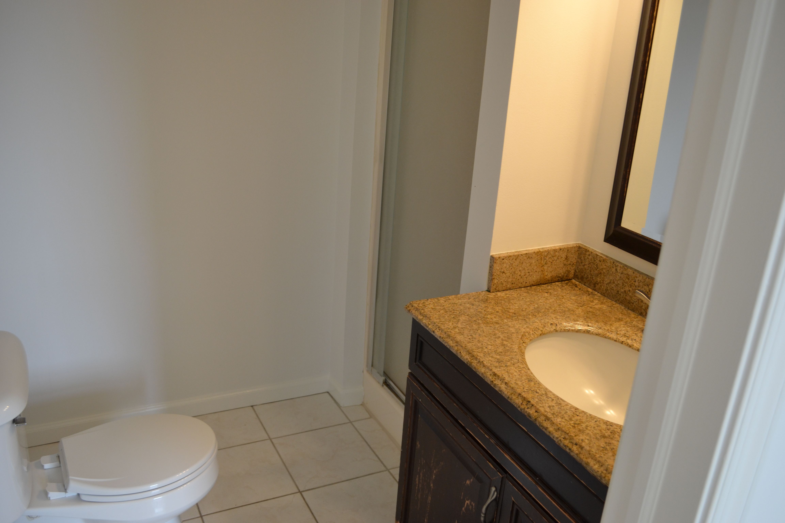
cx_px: 392
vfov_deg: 43.6
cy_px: 262
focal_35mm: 30
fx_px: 654
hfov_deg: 61.9
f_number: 4.5
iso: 400
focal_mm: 20
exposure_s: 1/80
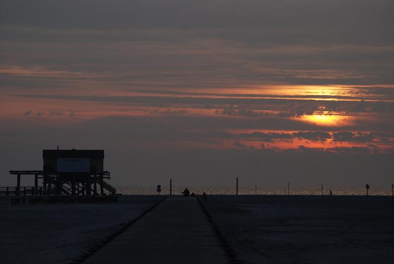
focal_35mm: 202
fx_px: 2219
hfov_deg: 10.1
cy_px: 132
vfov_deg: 6.8
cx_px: 197
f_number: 5
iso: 200
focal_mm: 135
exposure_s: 1/200
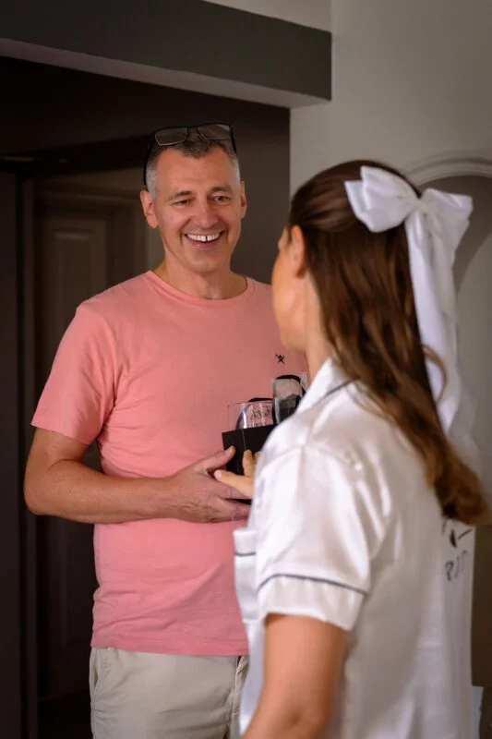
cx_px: 341
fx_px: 1396
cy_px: 368
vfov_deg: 29.6
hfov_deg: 19.9
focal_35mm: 68
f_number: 2.8
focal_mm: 45
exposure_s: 1/200
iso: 1250
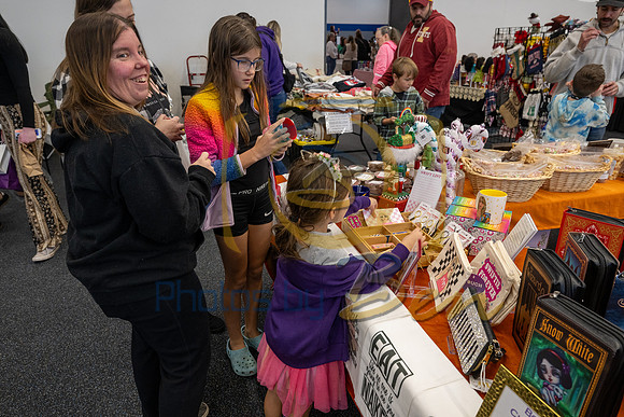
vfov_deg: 53.2
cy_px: 208
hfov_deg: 73.7
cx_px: 312
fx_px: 416
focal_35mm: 24
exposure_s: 1/125
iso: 1250
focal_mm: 24
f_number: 5.6
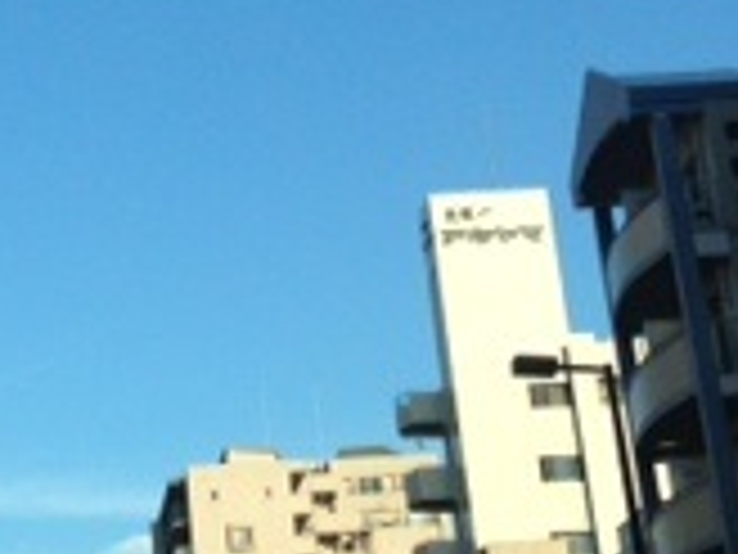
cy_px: -212
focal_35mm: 129
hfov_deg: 15.0
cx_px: 18
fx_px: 2750
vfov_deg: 11.1
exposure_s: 1/968
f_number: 2.4
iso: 50
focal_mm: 4.13
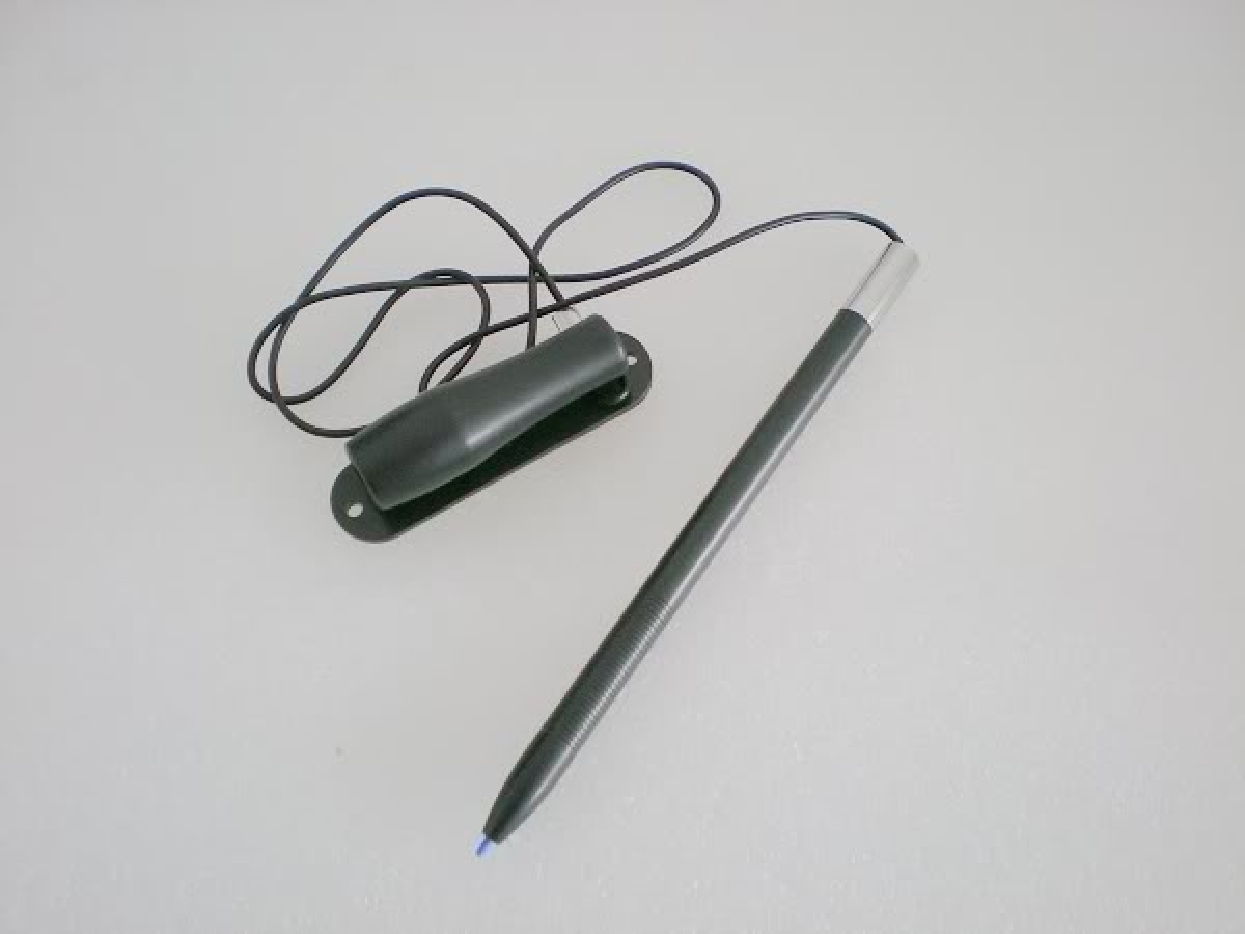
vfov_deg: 37.7
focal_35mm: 38
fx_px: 1367
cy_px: 467
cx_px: 622
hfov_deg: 49.0
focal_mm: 6.3
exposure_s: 1/15.2
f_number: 3.1
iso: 200
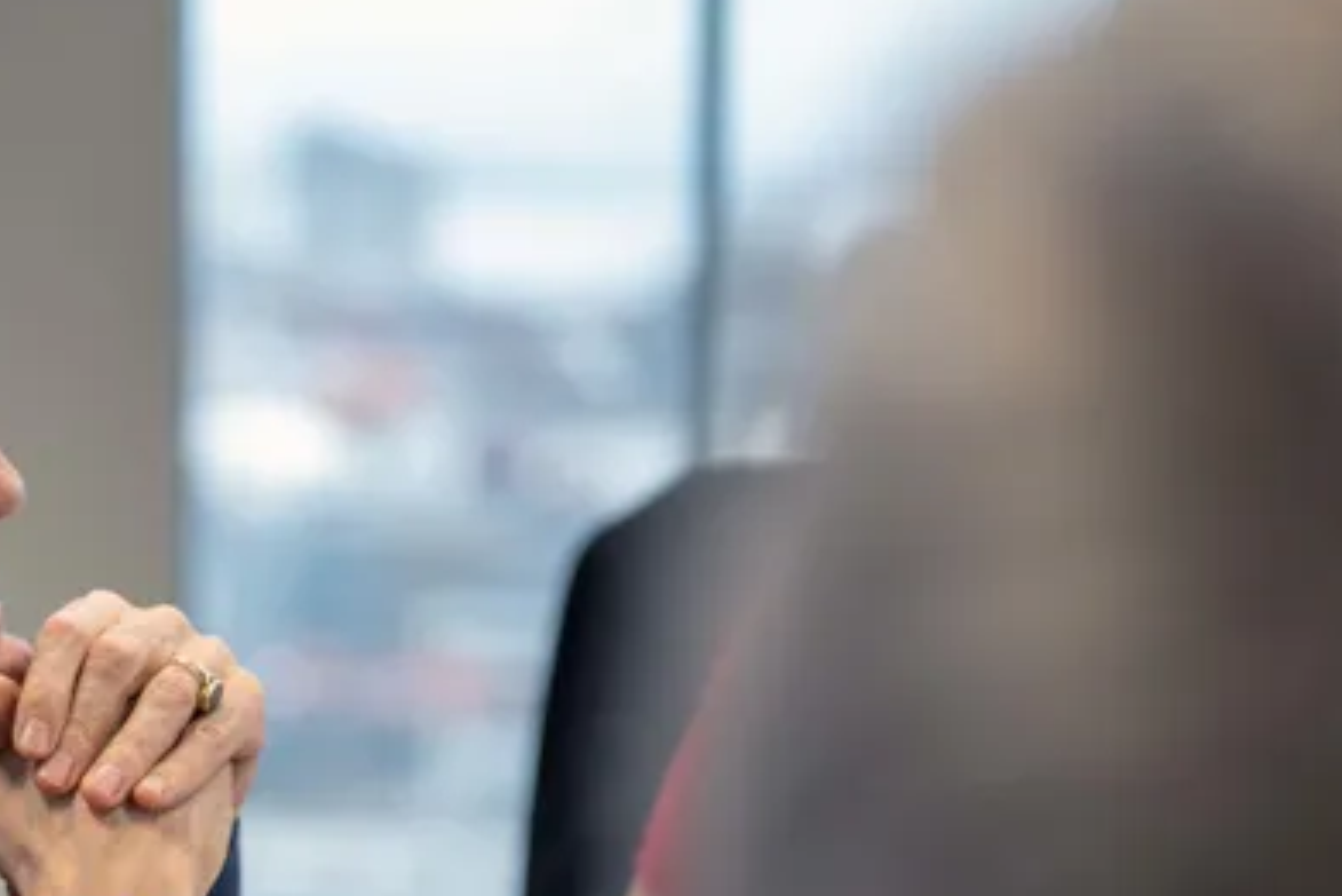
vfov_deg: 11.8
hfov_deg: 17.5
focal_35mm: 115
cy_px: 899
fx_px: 4288
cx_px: 127
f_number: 1.8
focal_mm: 50
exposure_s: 1/250
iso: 500
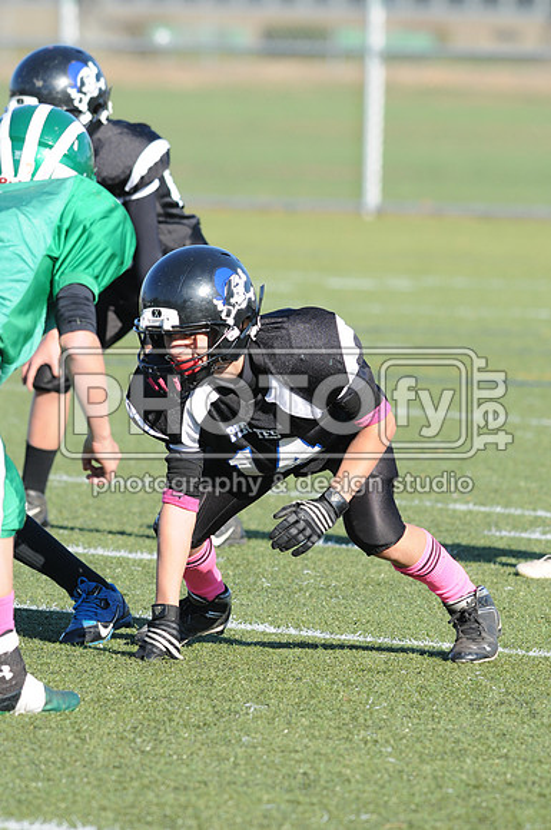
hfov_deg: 3.0
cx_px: 276
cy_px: 415
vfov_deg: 4.6
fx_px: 10361
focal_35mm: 450
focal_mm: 300
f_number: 5.6
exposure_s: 1/500
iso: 200
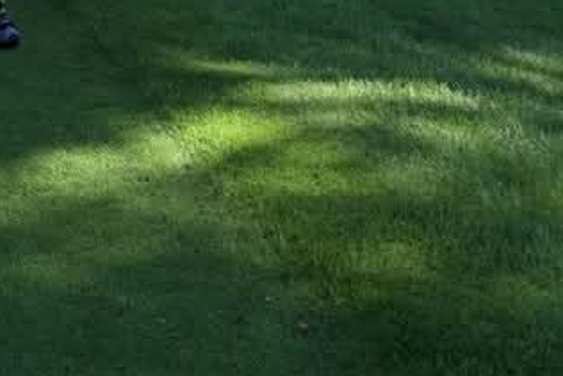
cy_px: -274
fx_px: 2048
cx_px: -447
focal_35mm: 131
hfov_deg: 13.9
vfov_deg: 10.0
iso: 1250
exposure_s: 1/1000
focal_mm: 23
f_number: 8
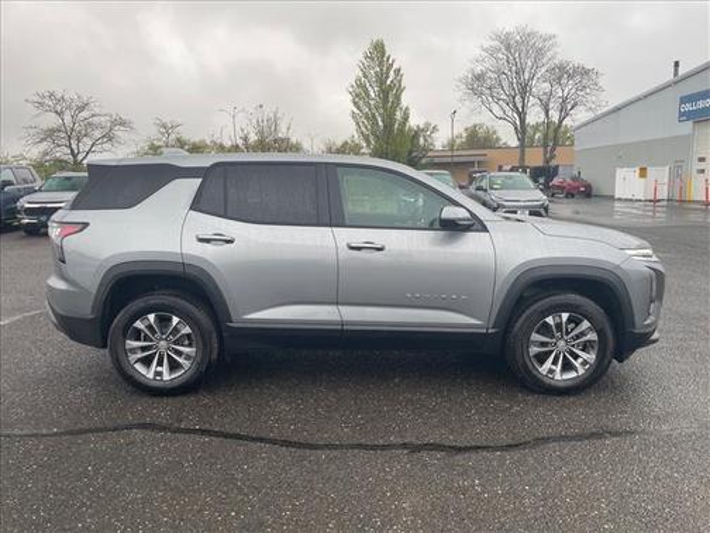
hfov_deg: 67.3
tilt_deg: -9.4
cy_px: 266
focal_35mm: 26
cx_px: 355
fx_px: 533
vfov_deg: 53.1
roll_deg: +2.3
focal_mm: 4.2
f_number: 1.6
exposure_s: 1/145
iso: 32
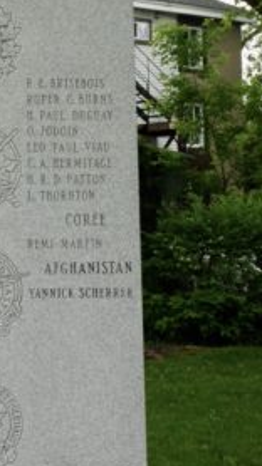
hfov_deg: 14.5
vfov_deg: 25.6
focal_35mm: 82
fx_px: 1014
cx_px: 7
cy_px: 116
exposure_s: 1/40
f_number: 16
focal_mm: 29
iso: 500
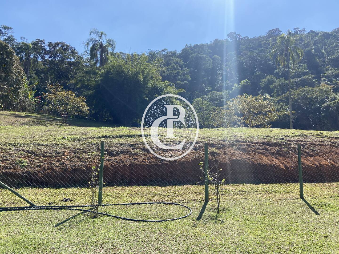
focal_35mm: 26
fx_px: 255
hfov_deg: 67.3
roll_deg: +0.1
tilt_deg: +6.0
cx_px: 170
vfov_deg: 53.1
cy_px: 127
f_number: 1.8
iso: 32
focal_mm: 4.25
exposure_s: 1/2066
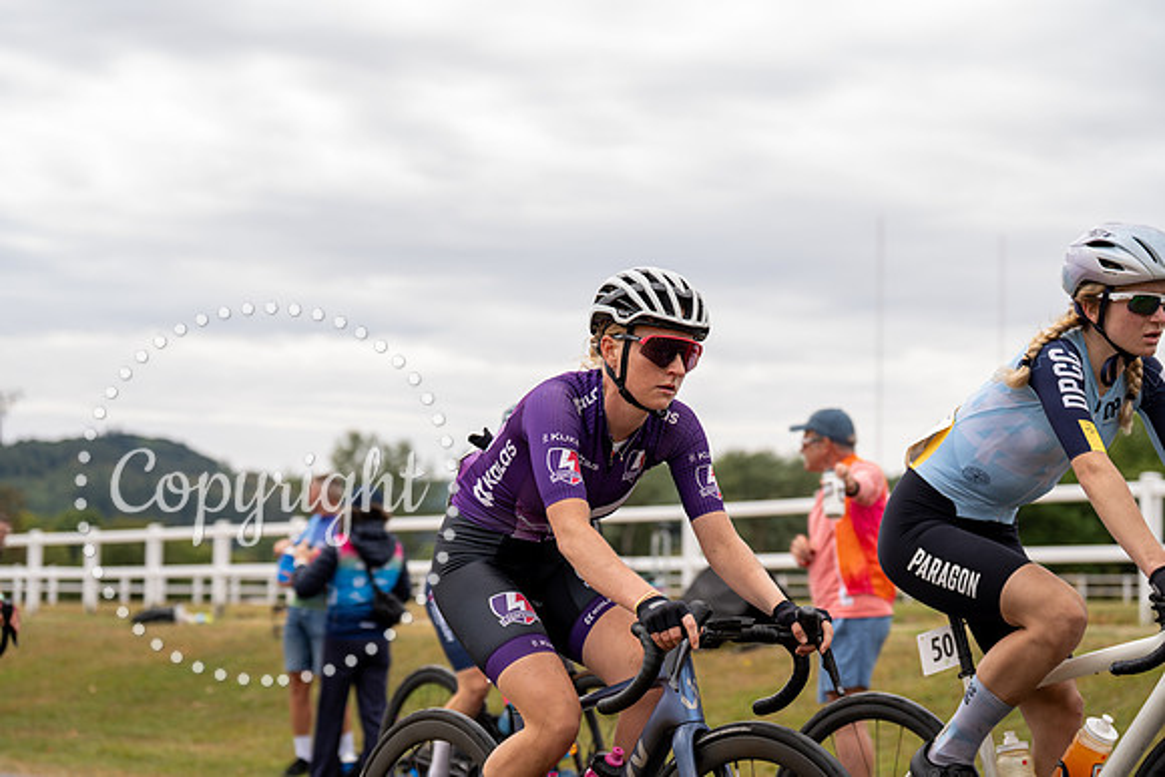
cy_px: 388
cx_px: 582
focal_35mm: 70
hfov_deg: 28.8
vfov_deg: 19.5
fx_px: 2266
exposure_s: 1/1000
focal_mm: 70
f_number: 3.5
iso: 250
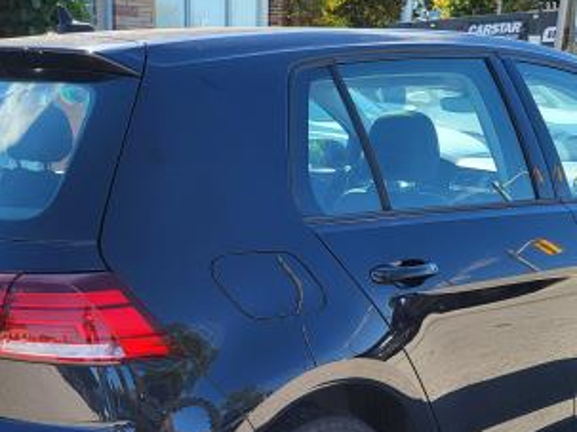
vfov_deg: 26.1
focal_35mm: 55
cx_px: 242
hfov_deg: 34.9
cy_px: 346
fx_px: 916
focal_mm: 5.4
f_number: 1.8
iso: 40
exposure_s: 1/616
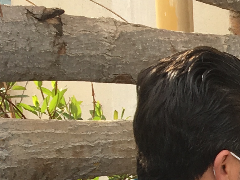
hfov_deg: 10.8
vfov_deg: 9.4
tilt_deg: -8.4
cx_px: 606
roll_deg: -3.0
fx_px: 1047
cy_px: 310
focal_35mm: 151
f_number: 2.2
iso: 25
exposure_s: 1/452
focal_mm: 4.15
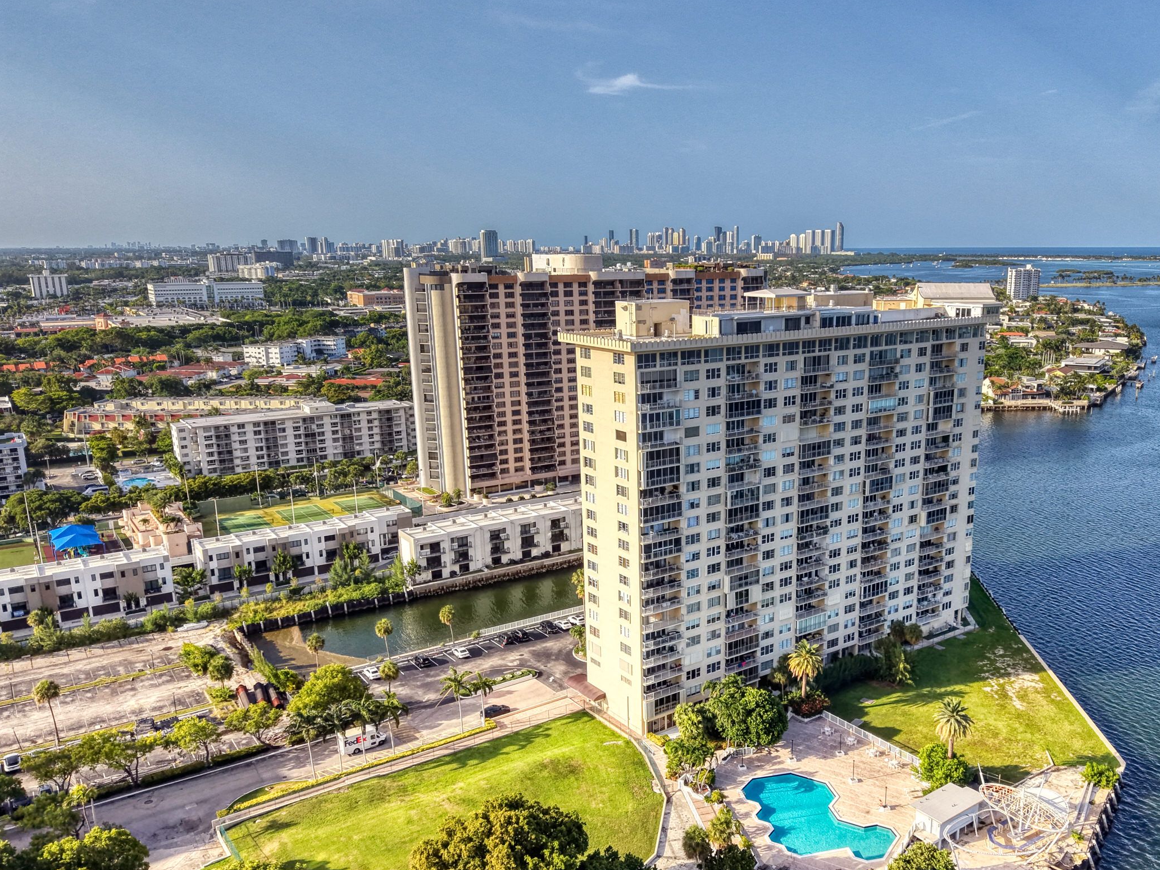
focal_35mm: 31
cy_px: 505
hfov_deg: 57.8
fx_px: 1039
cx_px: 711
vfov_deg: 45.3
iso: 240
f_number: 1.8
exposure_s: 1/500
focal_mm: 8.7
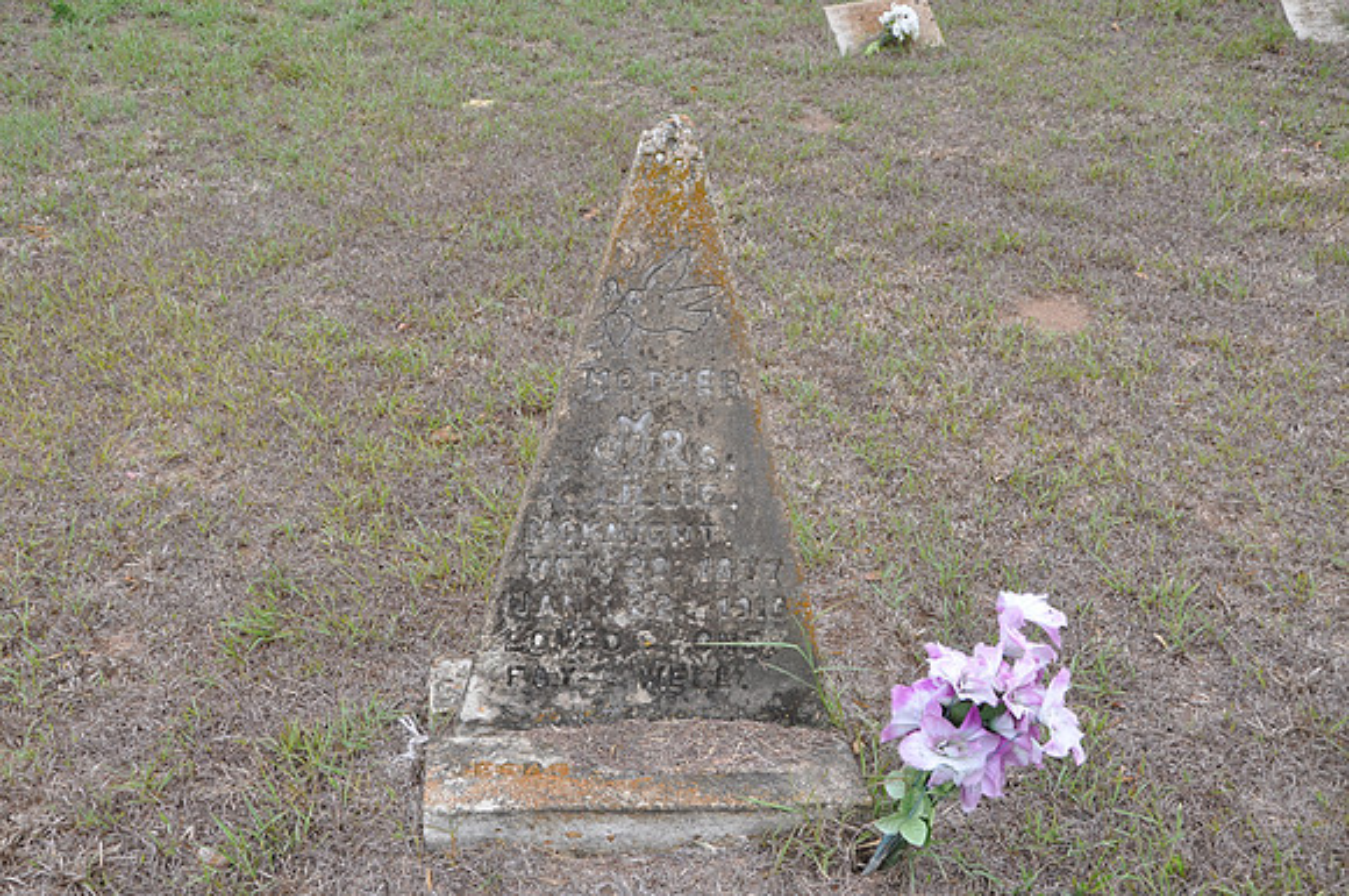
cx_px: 674
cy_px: 448
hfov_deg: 51.3
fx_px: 1403
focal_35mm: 38
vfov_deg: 35.4
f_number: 9
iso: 200
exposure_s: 1/80
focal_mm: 25
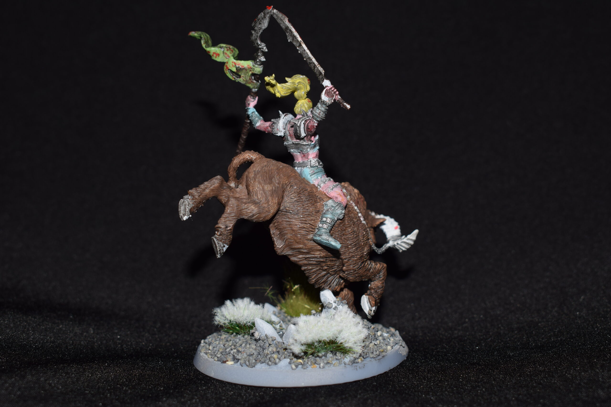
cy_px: 204
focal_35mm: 54
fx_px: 916
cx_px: 306
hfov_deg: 36.9
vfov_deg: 25.1
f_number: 8
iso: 100
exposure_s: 1/60
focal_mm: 36
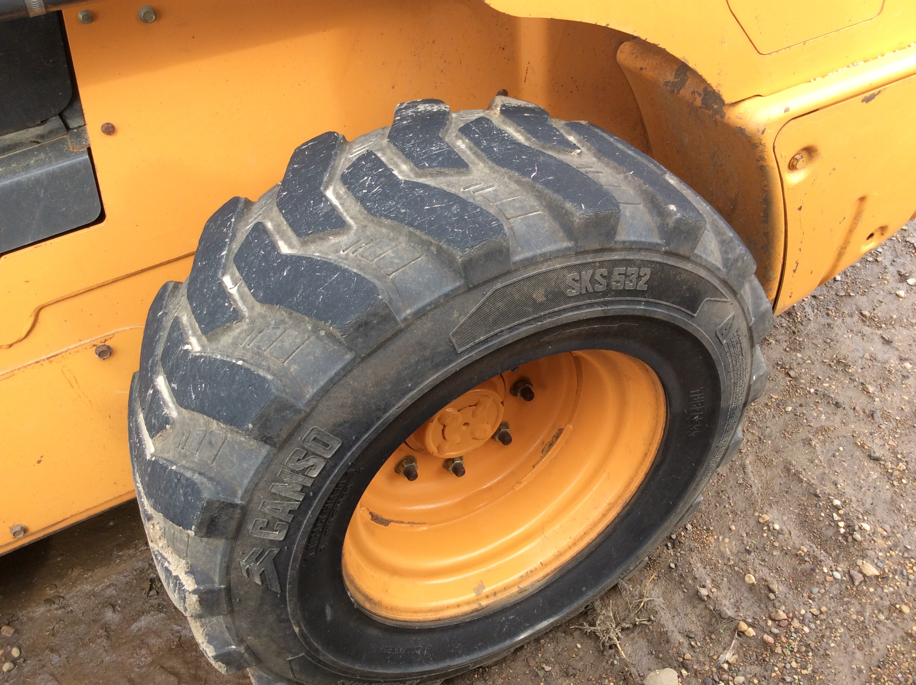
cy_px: 342
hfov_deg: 56.9
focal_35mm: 32
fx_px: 846
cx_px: 458
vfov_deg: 44.1
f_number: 2.4
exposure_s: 1/131
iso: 32
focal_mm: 3.3
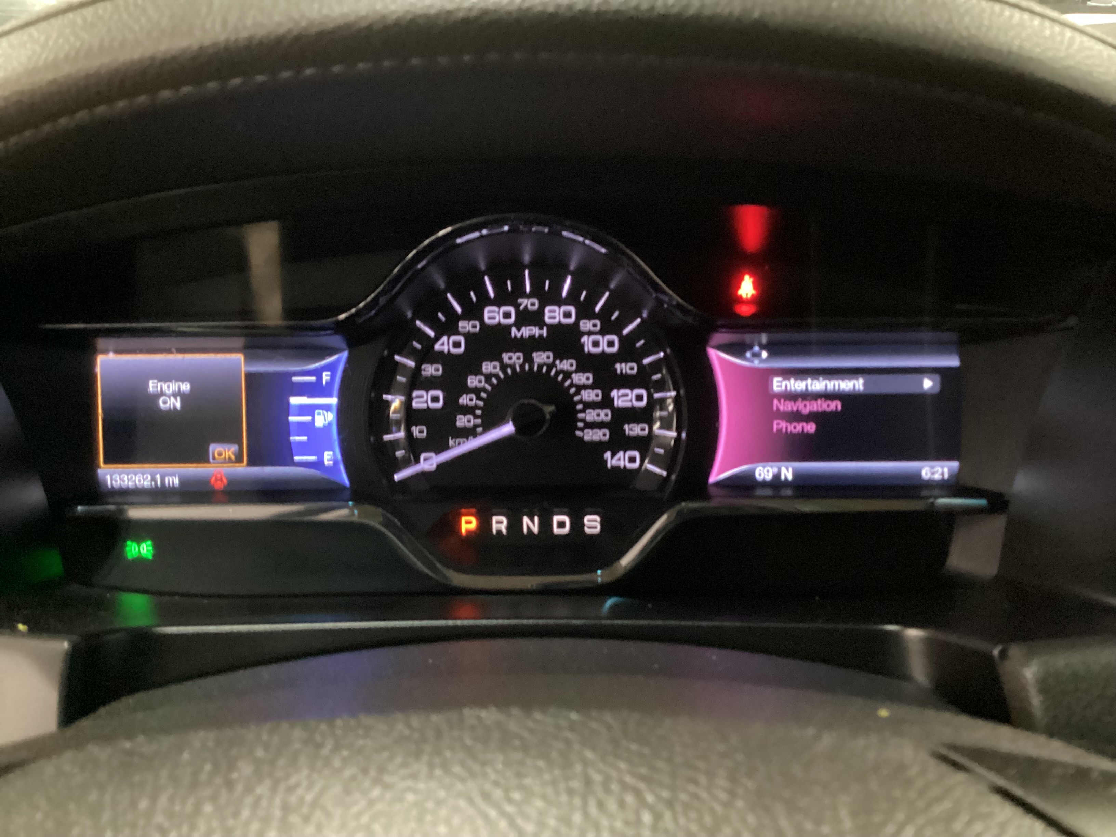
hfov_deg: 58.4
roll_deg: -1.0
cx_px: 558
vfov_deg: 45.4
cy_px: 418
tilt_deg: -24.9
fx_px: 999
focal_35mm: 31
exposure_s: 1/17
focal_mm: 3.3
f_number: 2.4
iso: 800
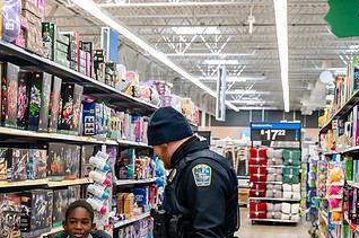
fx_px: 836
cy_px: 164
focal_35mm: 84
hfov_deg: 23.8
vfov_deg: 16.2
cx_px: 68
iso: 3200
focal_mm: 46
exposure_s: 1/320
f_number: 3.5
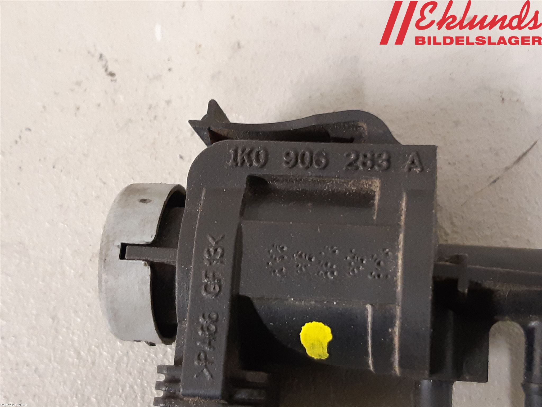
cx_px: 271
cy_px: 204
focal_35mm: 26
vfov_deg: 53.1
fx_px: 407
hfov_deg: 67.3
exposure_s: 1/25
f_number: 1.7
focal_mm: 3.93
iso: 250
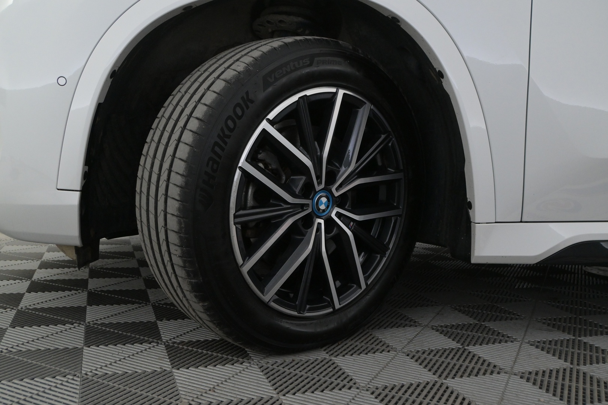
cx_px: 304
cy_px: 202
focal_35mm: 34
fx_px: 570
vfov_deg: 39.1
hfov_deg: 56.1
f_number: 5.6
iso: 2500
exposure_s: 1/125
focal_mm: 22.5
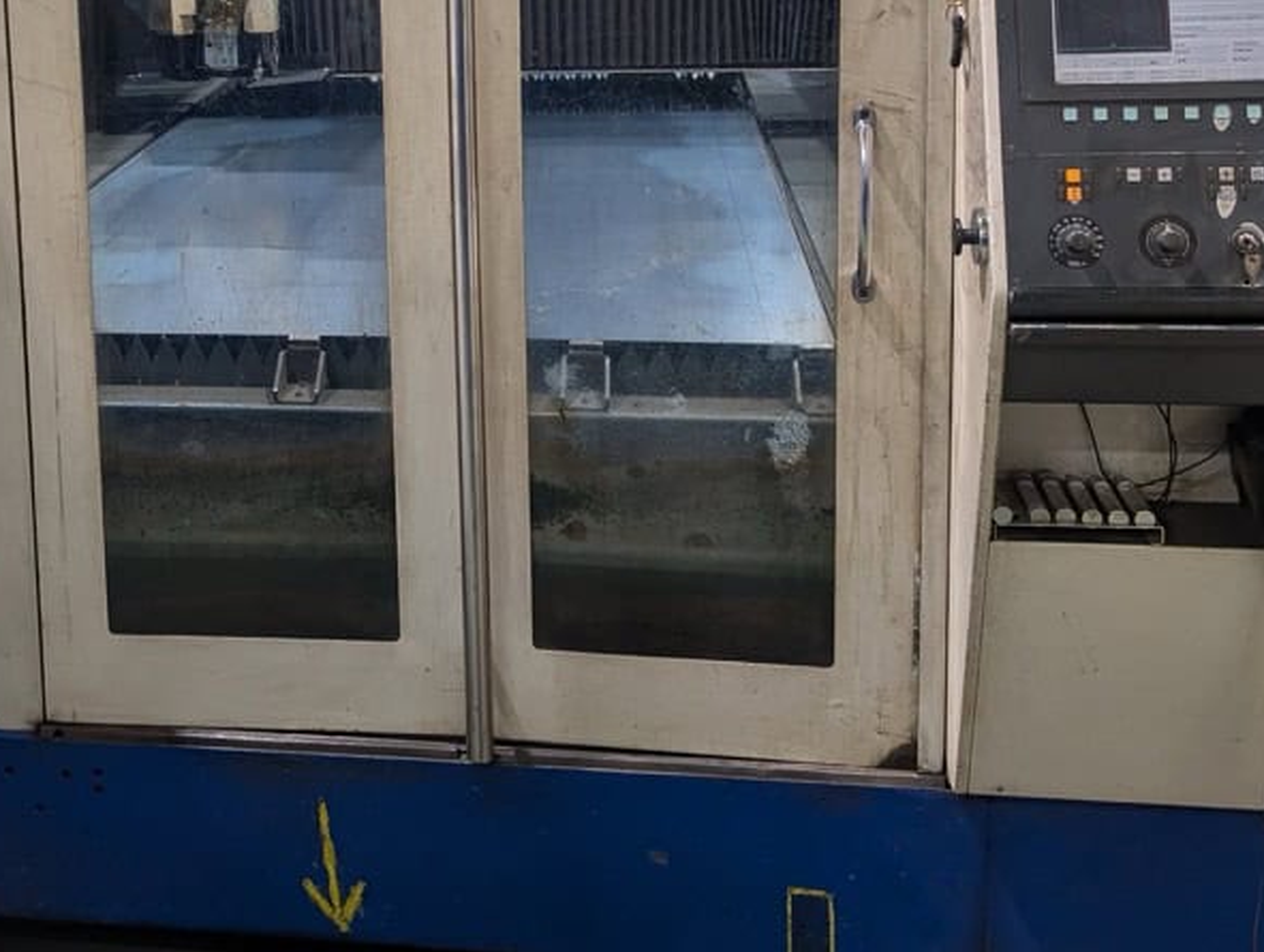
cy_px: 137
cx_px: 175
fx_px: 1901
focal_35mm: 52
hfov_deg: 35.1
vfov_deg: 27.3
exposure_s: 1/76
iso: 21
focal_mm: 6.9
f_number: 1.7
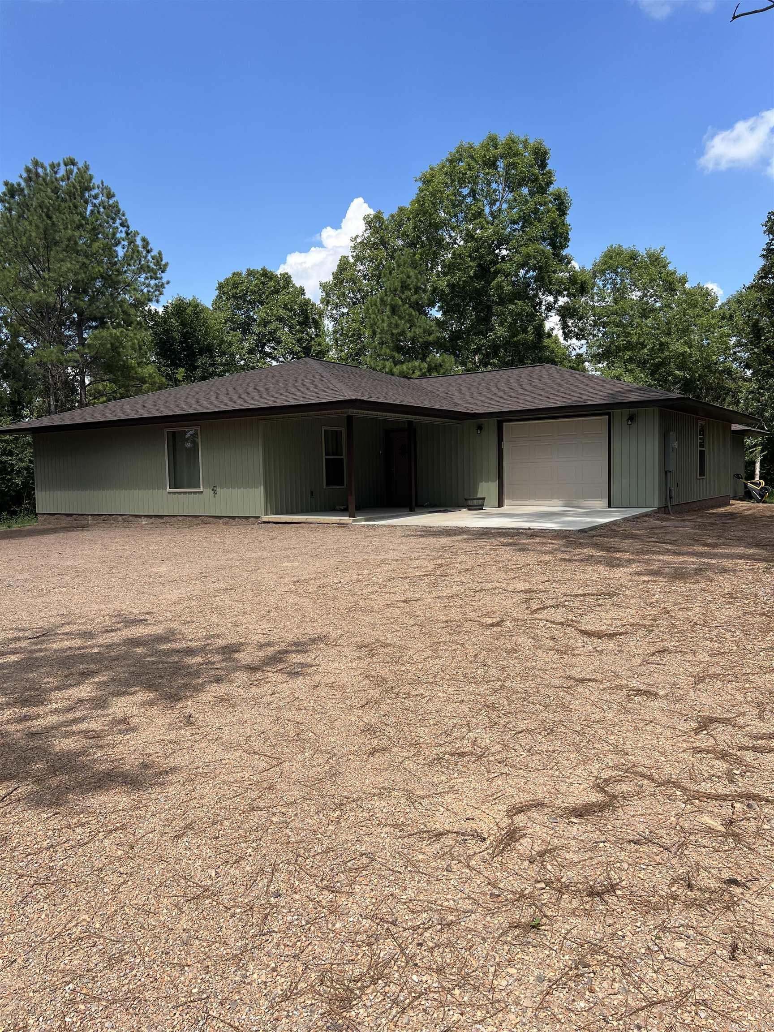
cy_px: 516
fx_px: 775
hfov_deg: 53.1
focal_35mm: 26
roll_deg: +2.0
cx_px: 387
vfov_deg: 67.3
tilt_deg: -1.2
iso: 50
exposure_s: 1/3460
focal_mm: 5.7
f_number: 1.5
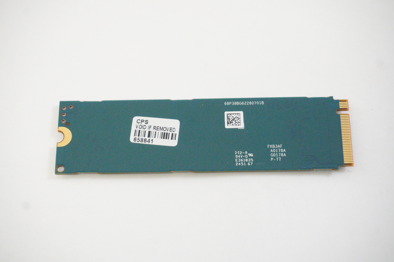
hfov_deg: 28.7
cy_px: 131
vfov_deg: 19.3
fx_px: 771
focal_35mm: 70
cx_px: 197
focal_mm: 47
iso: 6400
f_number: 6.3
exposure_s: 1/200
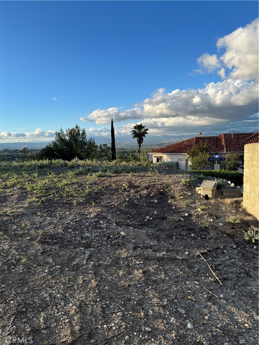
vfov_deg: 71.6
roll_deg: +4.2
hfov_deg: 56.8
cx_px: 130
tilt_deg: -6.2
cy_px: 172
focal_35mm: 24
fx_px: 239
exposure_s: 1/2252
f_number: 1.78
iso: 80
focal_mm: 6.76
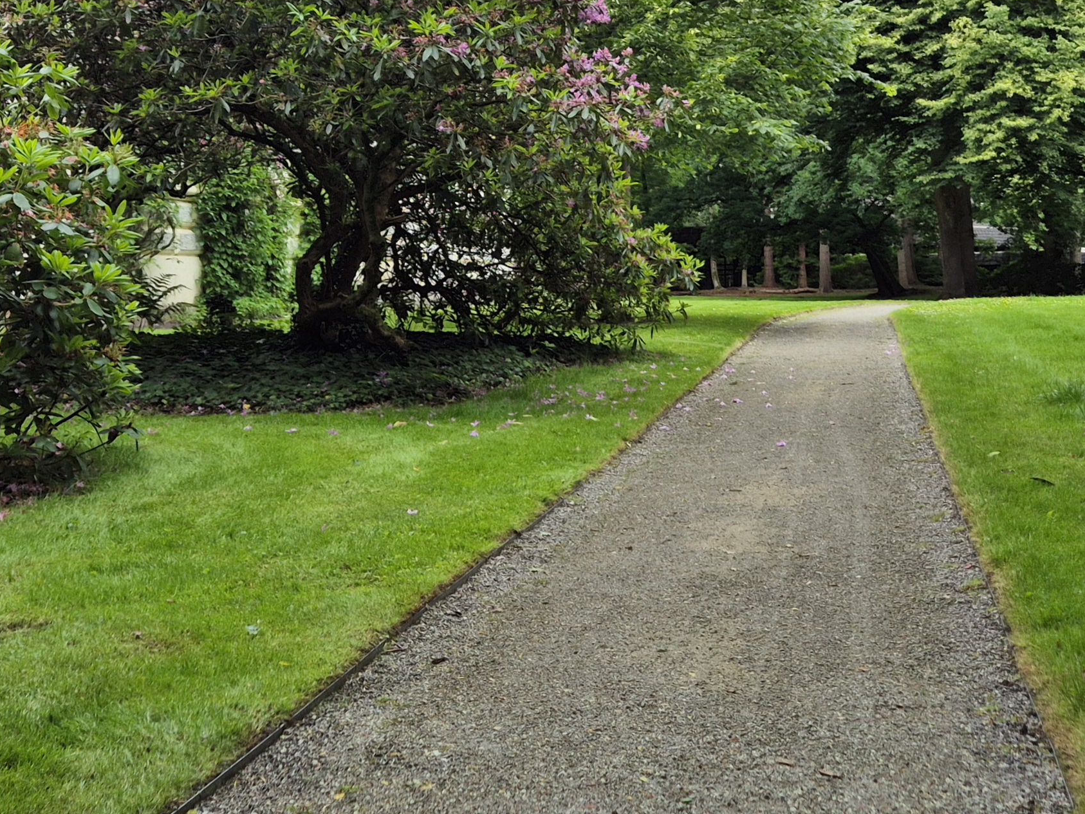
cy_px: 106
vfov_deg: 28.7
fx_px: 1536
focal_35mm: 49
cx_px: 671
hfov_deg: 38.7
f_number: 1.8
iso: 25
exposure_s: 1/1429
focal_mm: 5.4
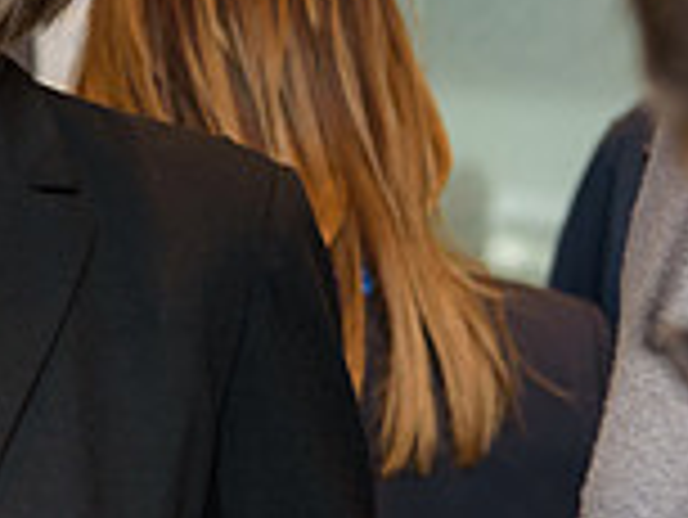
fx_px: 3978
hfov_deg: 9.8
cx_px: -112
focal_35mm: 200
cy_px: -101
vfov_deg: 7.4
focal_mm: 55
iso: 320
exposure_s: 1/125
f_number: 3.2
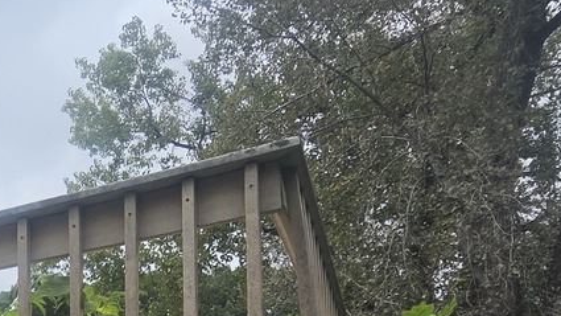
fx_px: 714
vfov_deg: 21.1
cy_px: 472
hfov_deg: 33.9
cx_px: -125
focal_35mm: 48
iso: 100
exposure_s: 1/1509
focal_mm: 2.2
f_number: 2.2
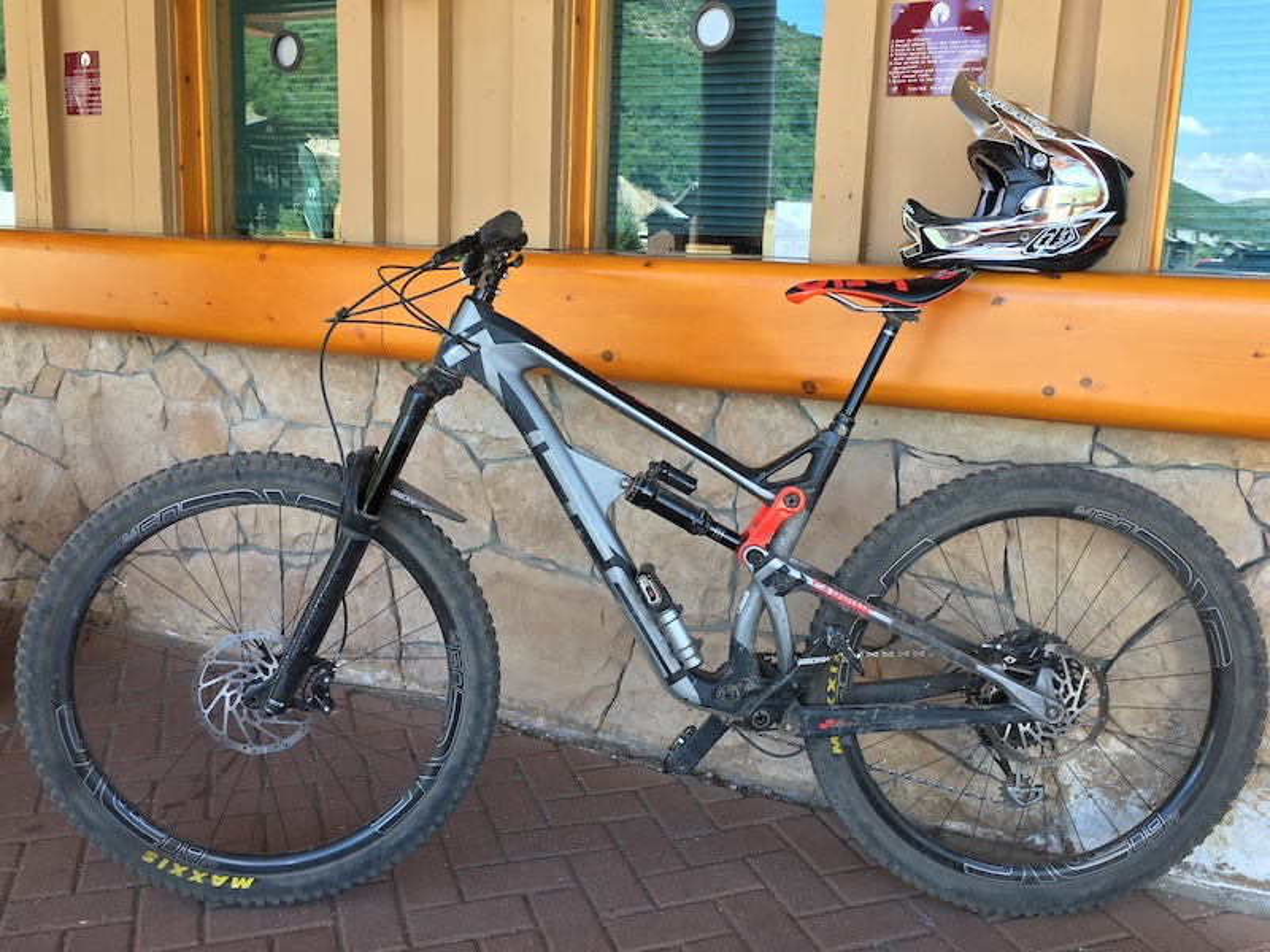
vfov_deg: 48.2
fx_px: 1064
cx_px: 635
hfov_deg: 61.7
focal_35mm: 29
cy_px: 476
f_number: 2.2
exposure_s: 1/60
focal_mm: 4.15
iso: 25
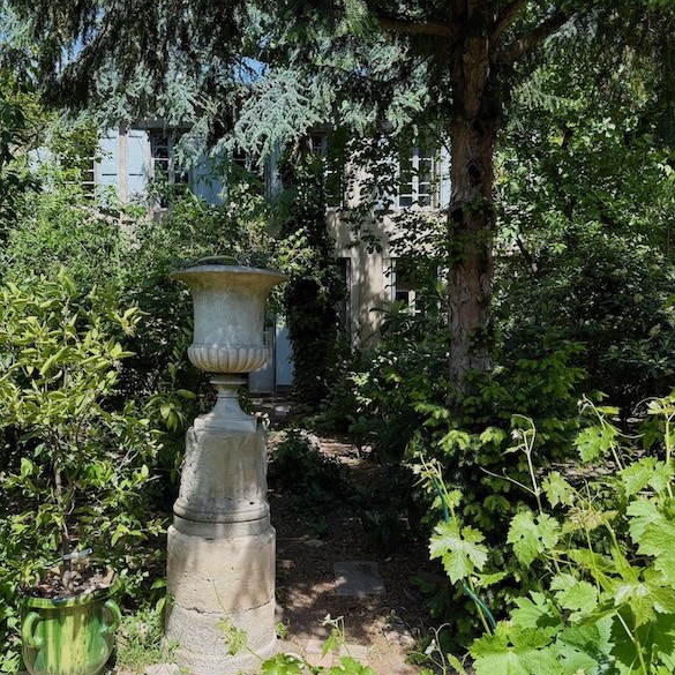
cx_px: 261
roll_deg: +0.5
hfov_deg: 55.1
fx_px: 640
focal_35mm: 29
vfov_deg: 55.6
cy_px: 345
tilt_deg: -1.4
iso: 100
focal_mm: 6.76
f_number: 1.78
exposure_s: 1/1106
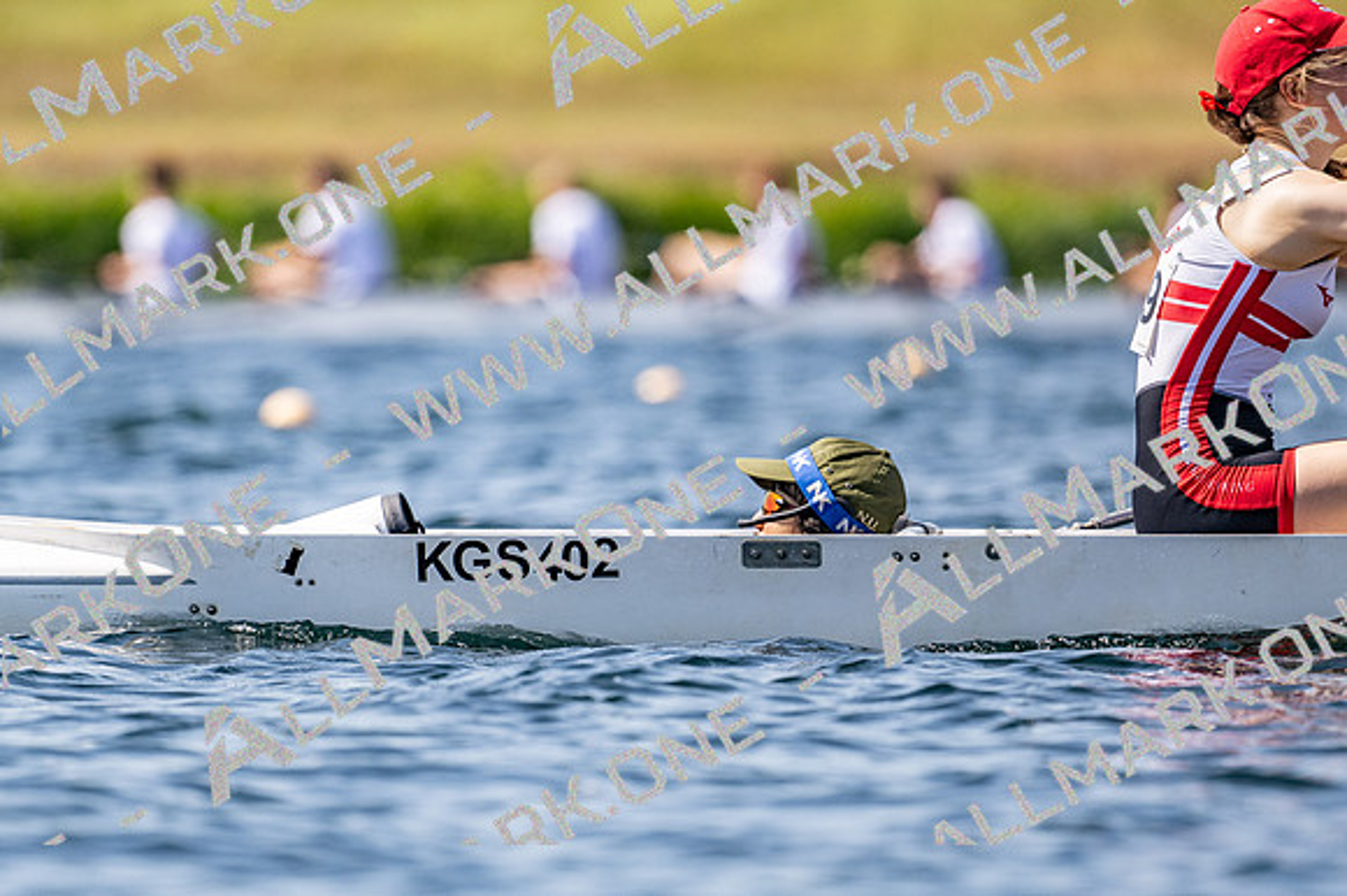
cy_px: 448
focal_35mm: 600
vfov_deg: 2.3
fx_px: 22436
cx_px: 674
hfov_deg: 3.4
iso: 200
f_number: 4.5
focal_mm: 400
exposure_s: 1/2500
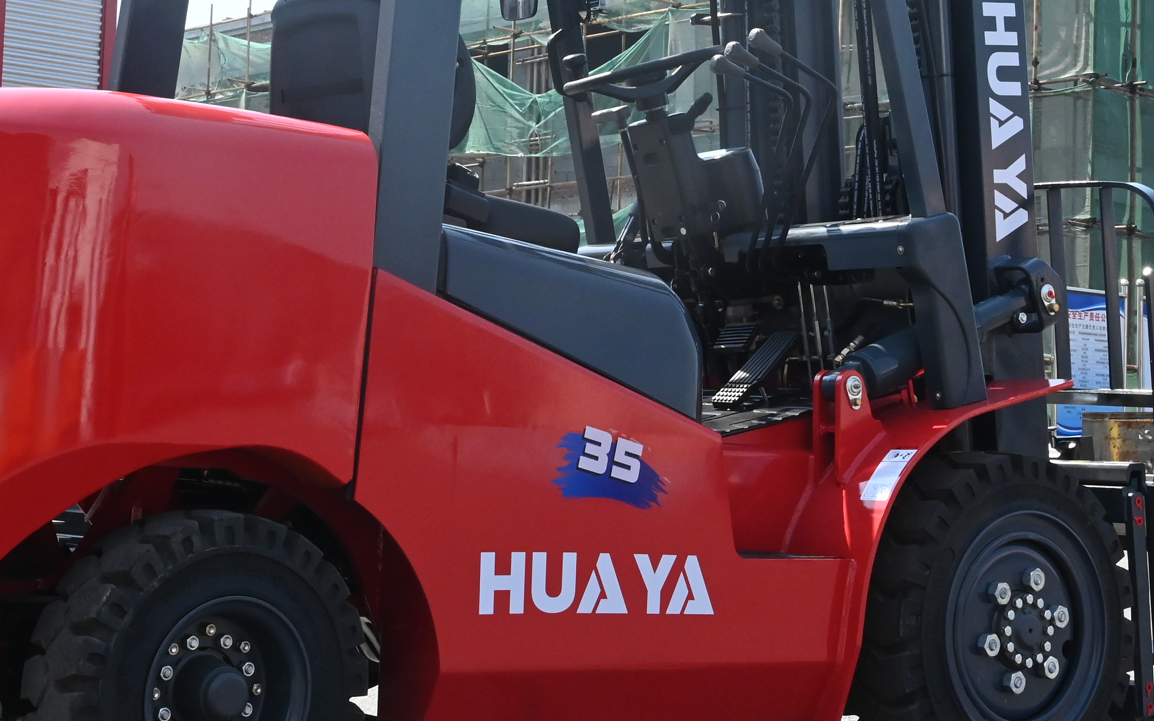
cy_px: 196
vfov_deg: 18.2
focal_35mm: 71
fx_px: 2237
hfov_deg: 28.9
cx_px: 481
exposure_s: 1/1000
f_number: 16
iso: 2500
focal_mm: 31.5
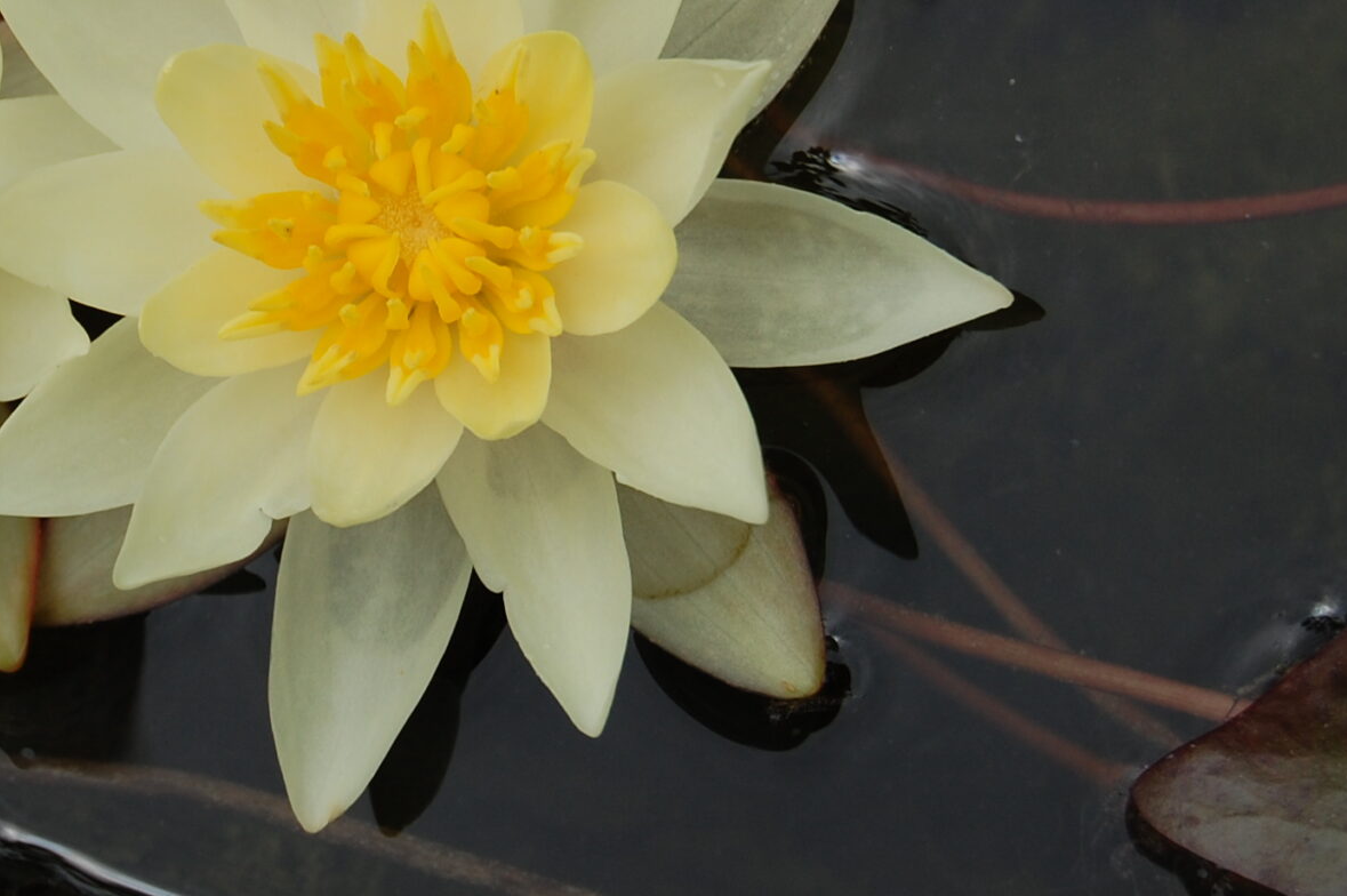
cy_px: 131
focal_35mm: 179
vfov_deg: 7.6
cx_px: 310
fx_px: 6695
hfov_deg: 11.5
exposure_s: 1/320
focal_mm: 55
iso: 200
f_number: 9
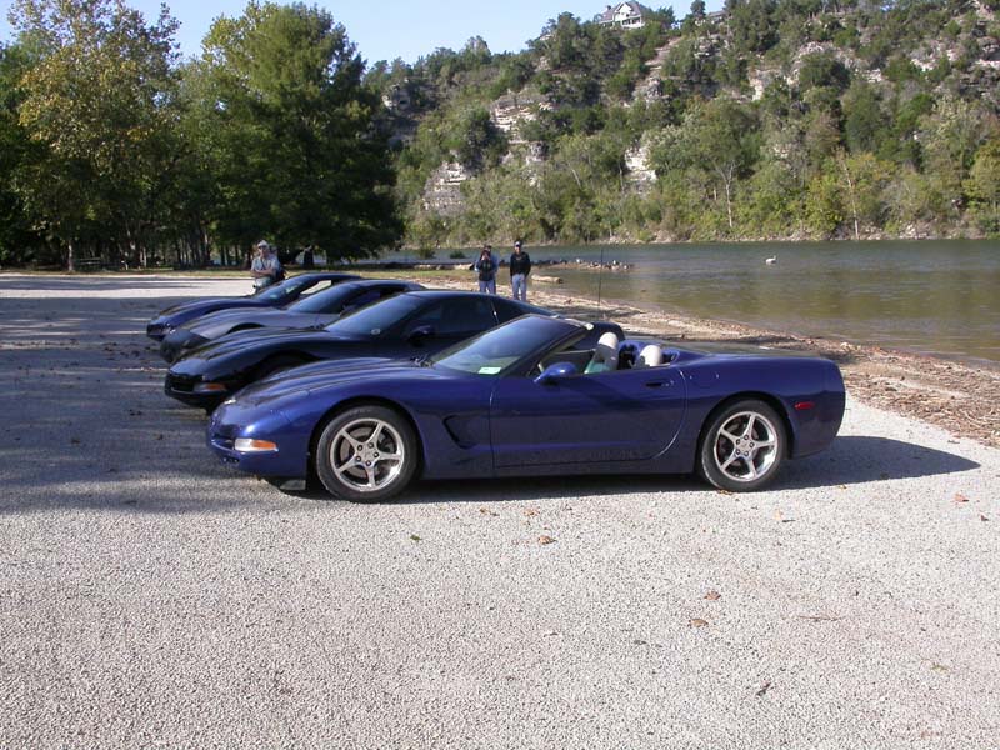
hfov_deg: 49.0
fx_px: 1098
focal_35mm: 38
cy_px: 375
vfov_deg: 37.7
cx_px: 500
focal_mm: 7.85
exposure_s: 1/254
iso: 100
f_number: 6
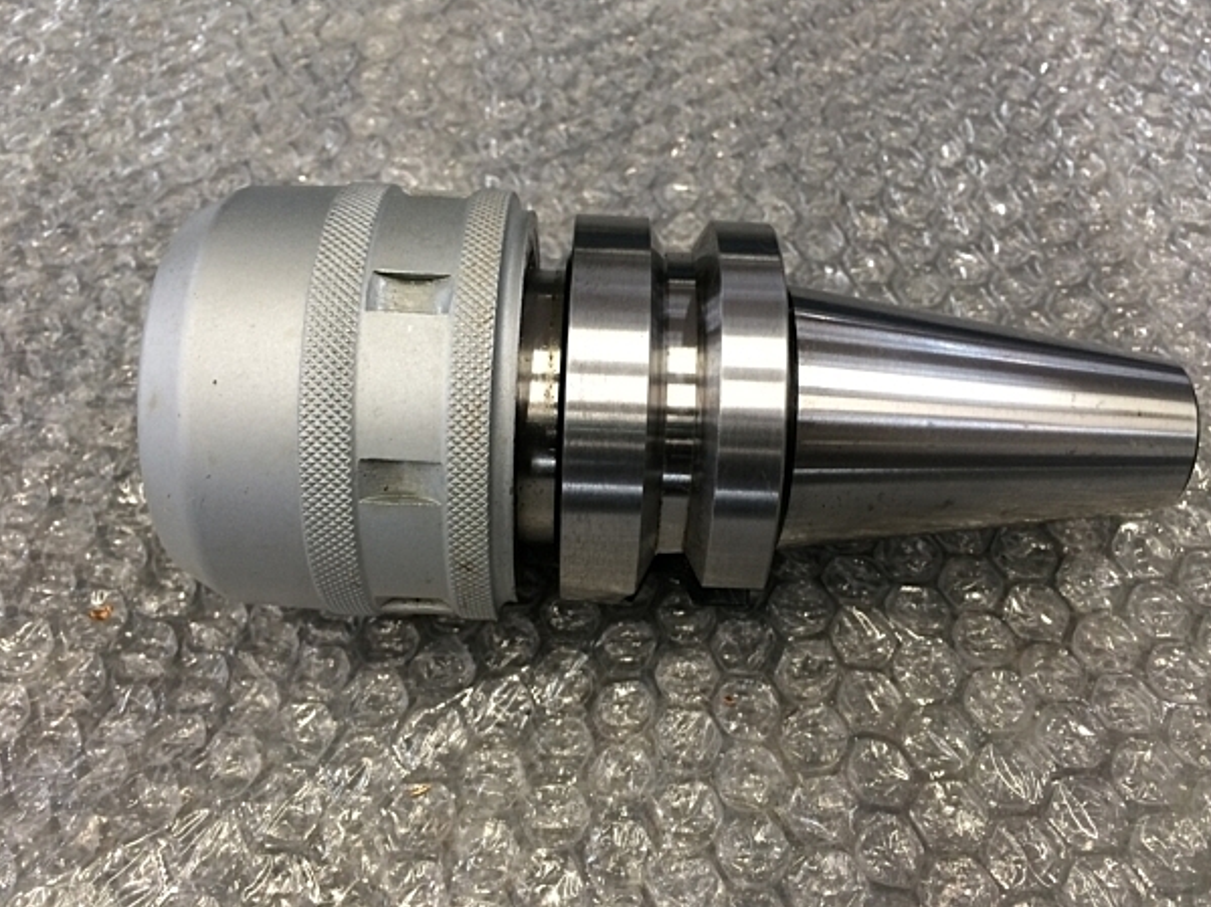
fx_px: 1084
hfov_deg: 58.3
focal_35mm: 31
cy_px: 434
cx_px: 631
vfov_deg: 45.4
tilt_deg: -55.1
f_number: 2.2
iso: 80
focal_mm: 4.15
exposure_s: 1/30
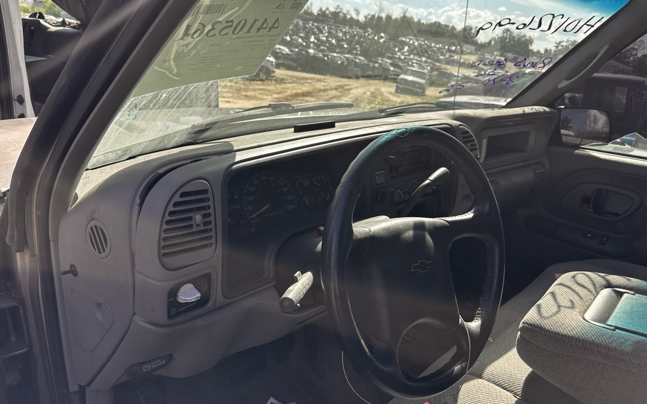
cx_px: 320
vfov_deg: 47.6
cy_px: 217
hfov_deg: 70.4
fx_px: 459
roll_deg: -9.5
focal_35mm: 26
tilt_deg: -21.5
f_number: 1.78
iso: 80
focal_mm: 6.86
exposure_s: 1/1289
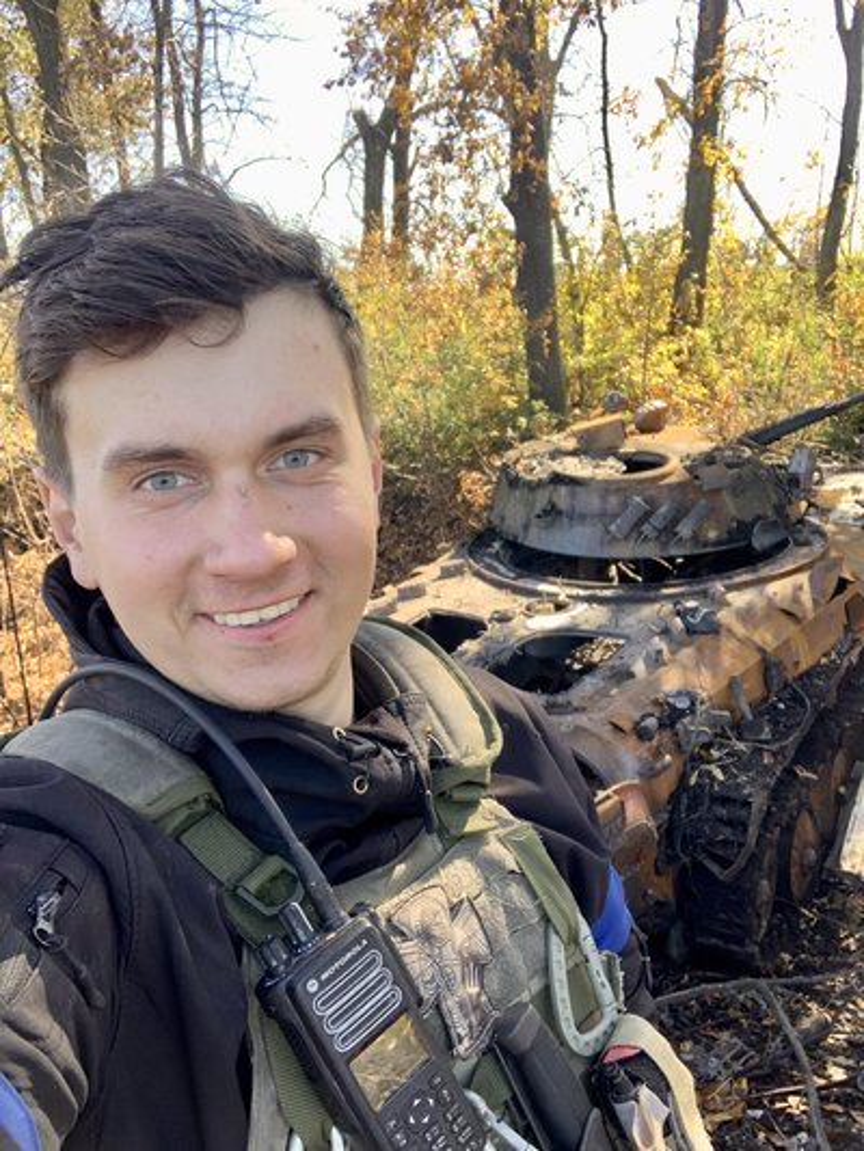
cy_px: 576
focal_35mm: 32
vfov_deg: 56.8
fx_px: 1065
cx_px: 432
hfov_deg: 44.2
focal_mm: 2.87
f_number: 2.2
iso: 25
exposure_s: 1/121
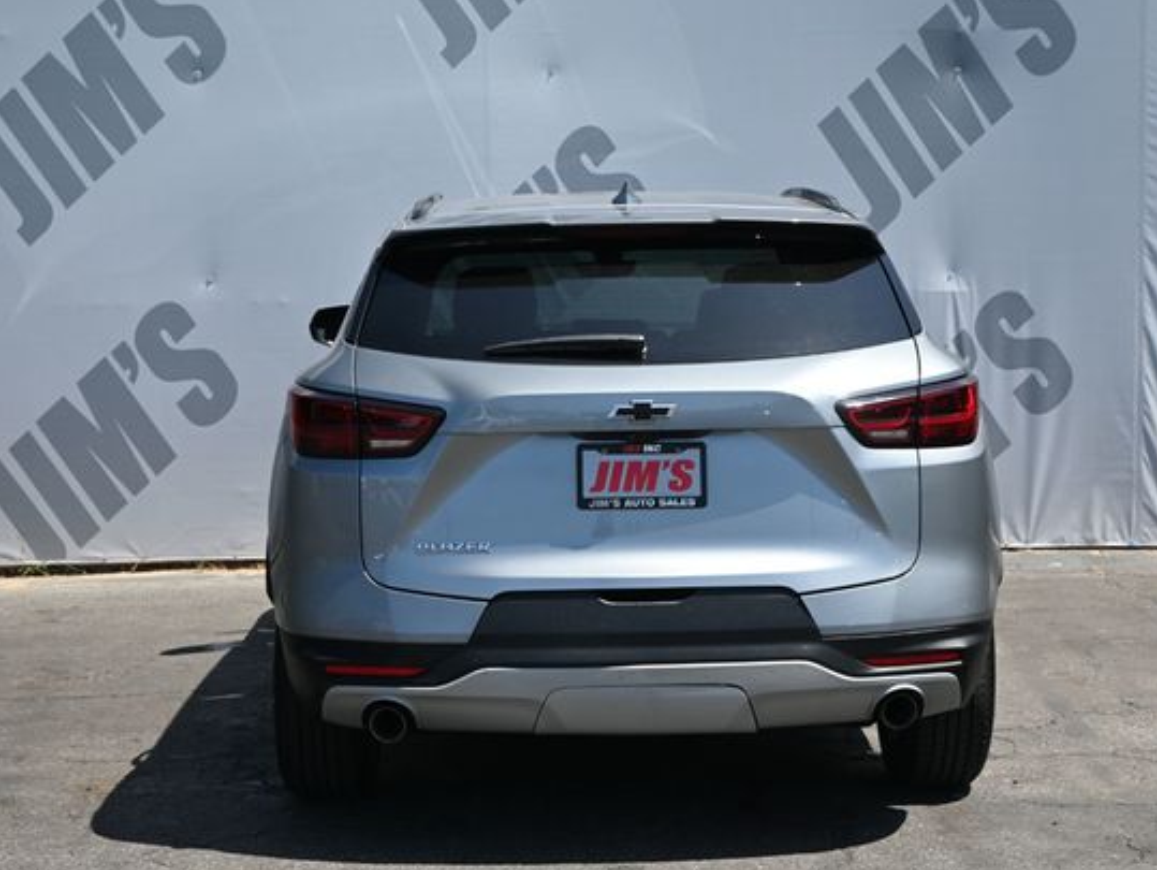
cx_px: 635
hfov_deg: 29.8
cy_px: 447
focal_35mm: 65
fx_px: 2174
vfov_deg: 22.6
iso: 110
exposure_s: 1/250
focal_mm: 38
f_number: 5.6
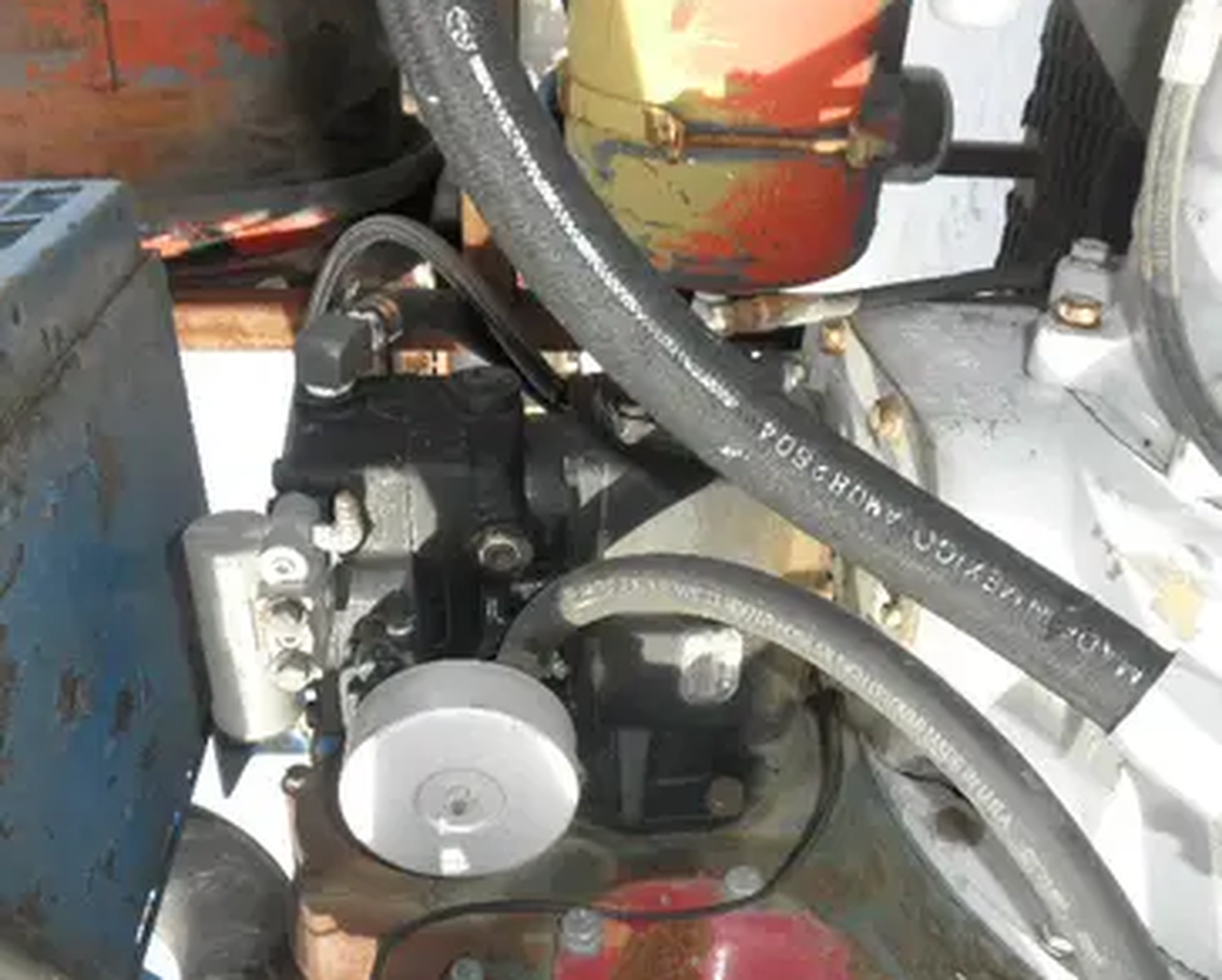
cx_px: 618
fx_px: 1086
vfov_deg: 48.6
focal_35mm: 30
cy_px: 483
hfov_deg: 58.7
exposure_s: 1/250
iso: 64
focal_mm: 5
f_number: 3
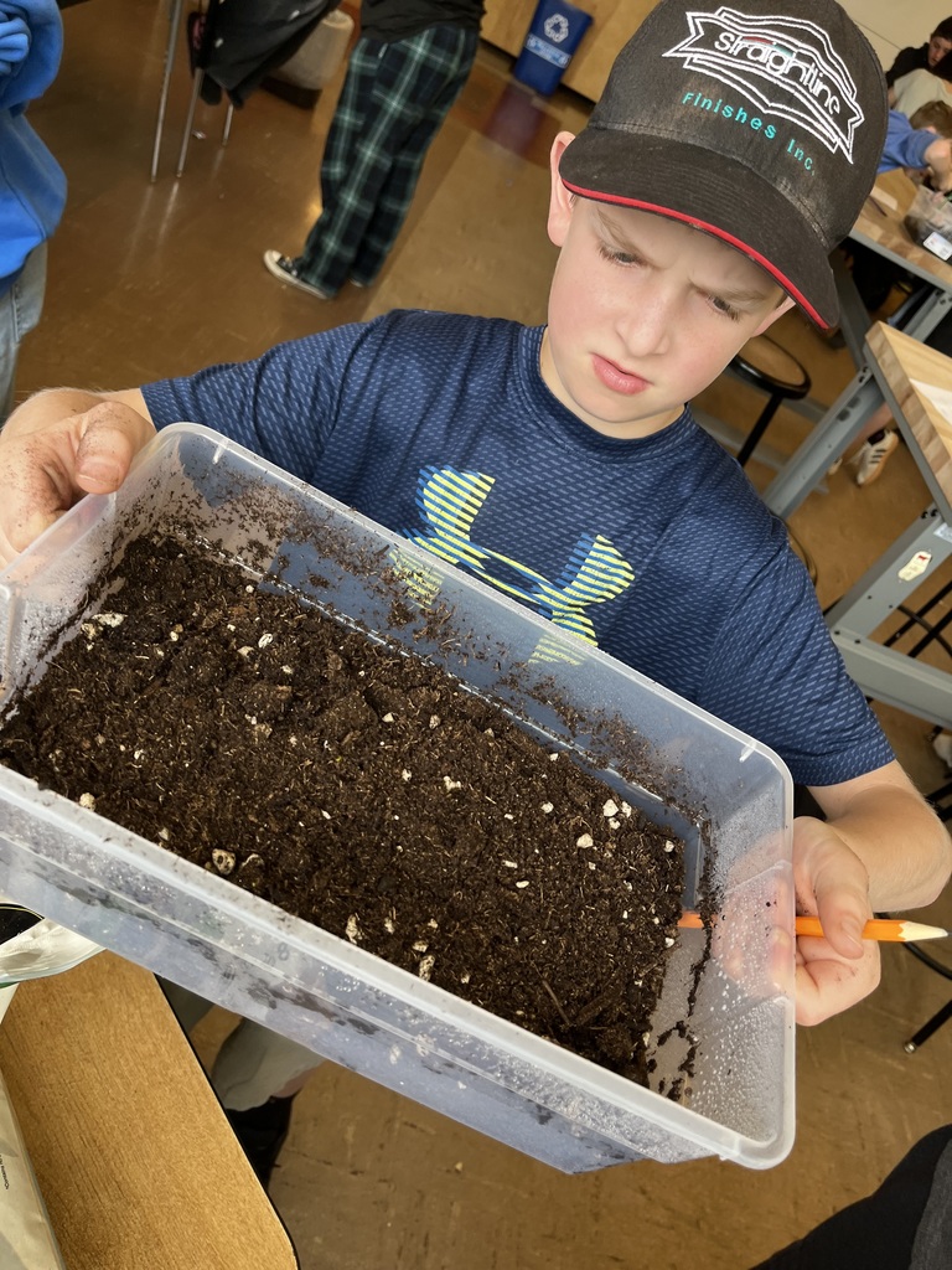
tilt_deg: -39.9
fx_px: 953
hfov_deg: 53.1
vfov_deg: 67.3
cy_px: 635
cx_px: 476
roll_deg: -31.6
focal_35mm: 26
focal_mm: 5.1
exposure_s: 1/140
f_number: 1.6
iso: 32
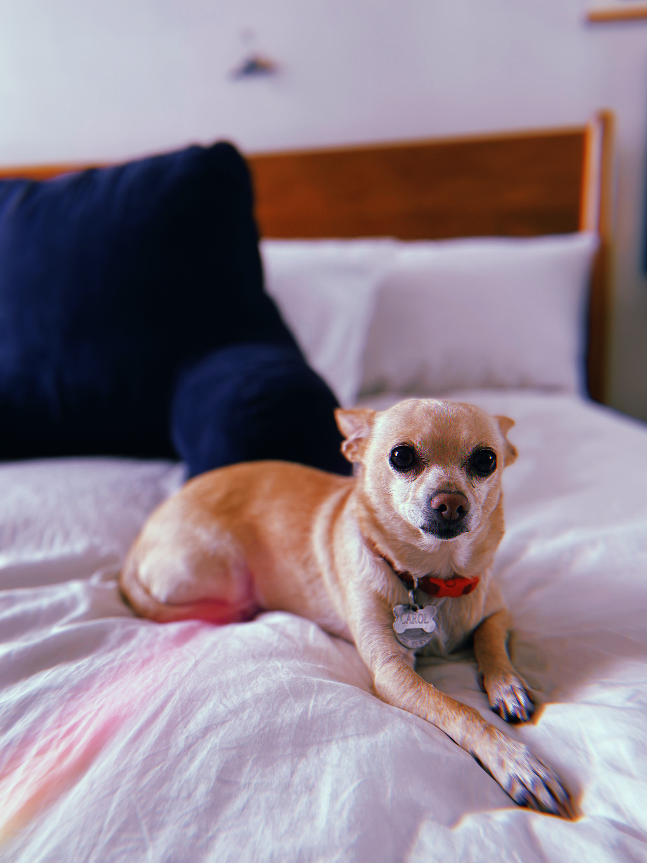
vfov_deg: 61.6
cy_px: 448
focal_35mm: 29
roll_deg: +3.6
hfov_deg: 48.2
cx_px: 299
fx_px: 723
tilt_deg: -13.1
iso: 125
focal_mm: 4.2
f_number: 1.6
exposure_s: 1/87
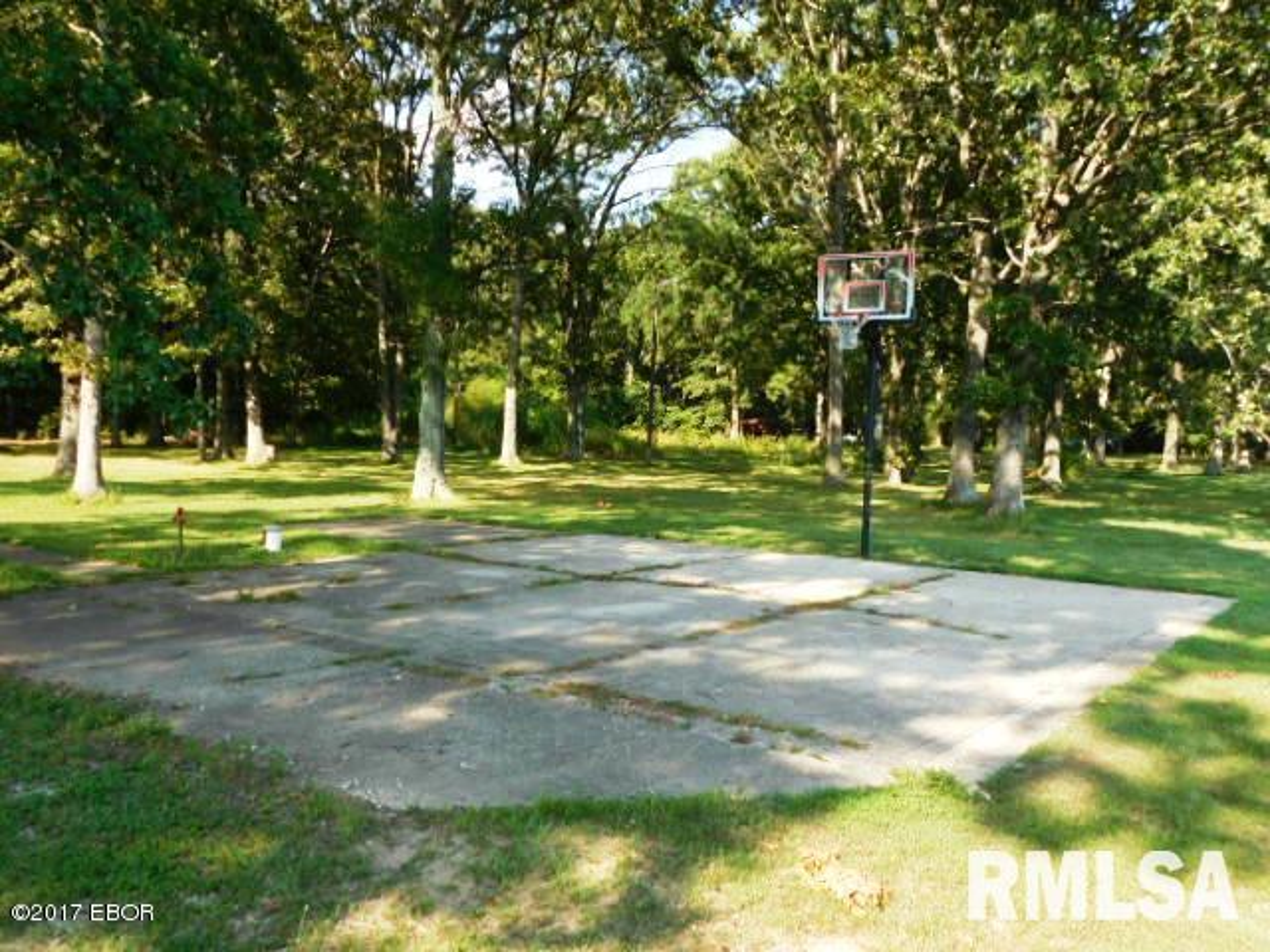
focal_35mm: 30
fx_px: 1101
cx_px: 635
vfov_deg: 46.8
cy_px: 476
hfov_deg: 60.0
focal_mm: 5.3
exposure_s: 1/400
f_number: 3.2
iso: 125
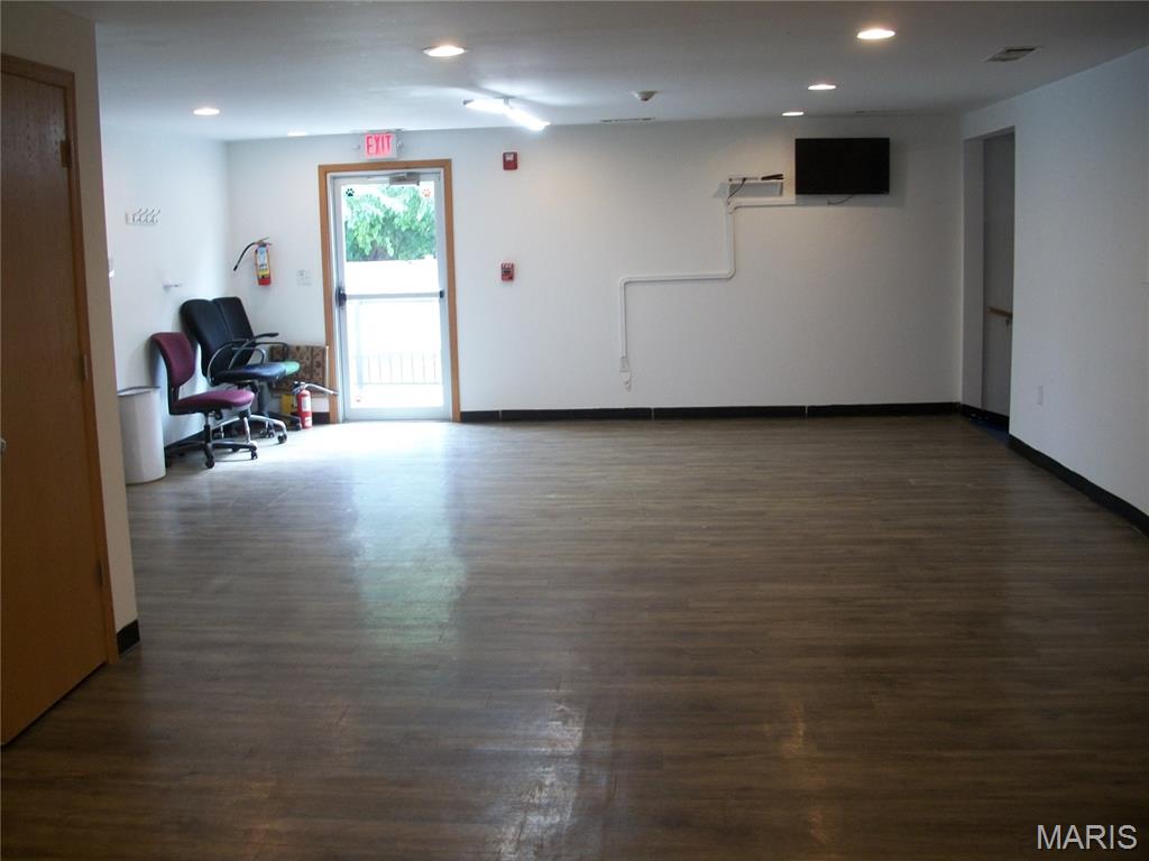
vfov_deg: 40.7
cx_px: 574
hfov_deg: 52.6
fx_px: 1162
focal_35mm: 35
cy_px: 430
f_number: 3.1
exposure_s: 1/25
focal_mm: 6.3
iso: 160
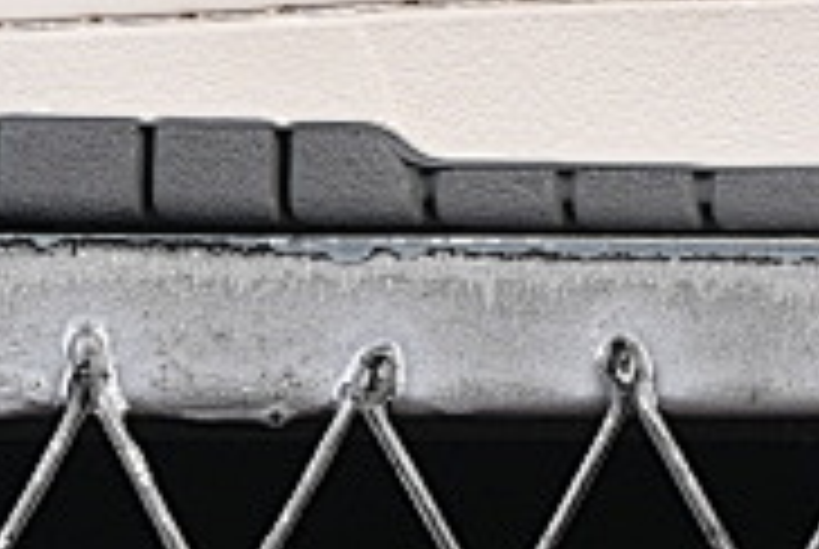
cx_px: 518
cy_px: -774
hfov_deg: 4.6
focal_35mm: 444
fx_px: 10117
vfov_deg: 3.1
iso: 160
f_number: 8
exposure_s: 1/80
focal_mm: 50
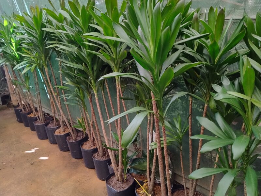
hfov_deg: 71.6
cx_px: 130
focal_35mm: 24
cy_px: 98
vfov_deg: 56.8
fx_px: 181
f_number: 1.8
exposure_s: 1/60
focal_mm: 5.56
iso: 328
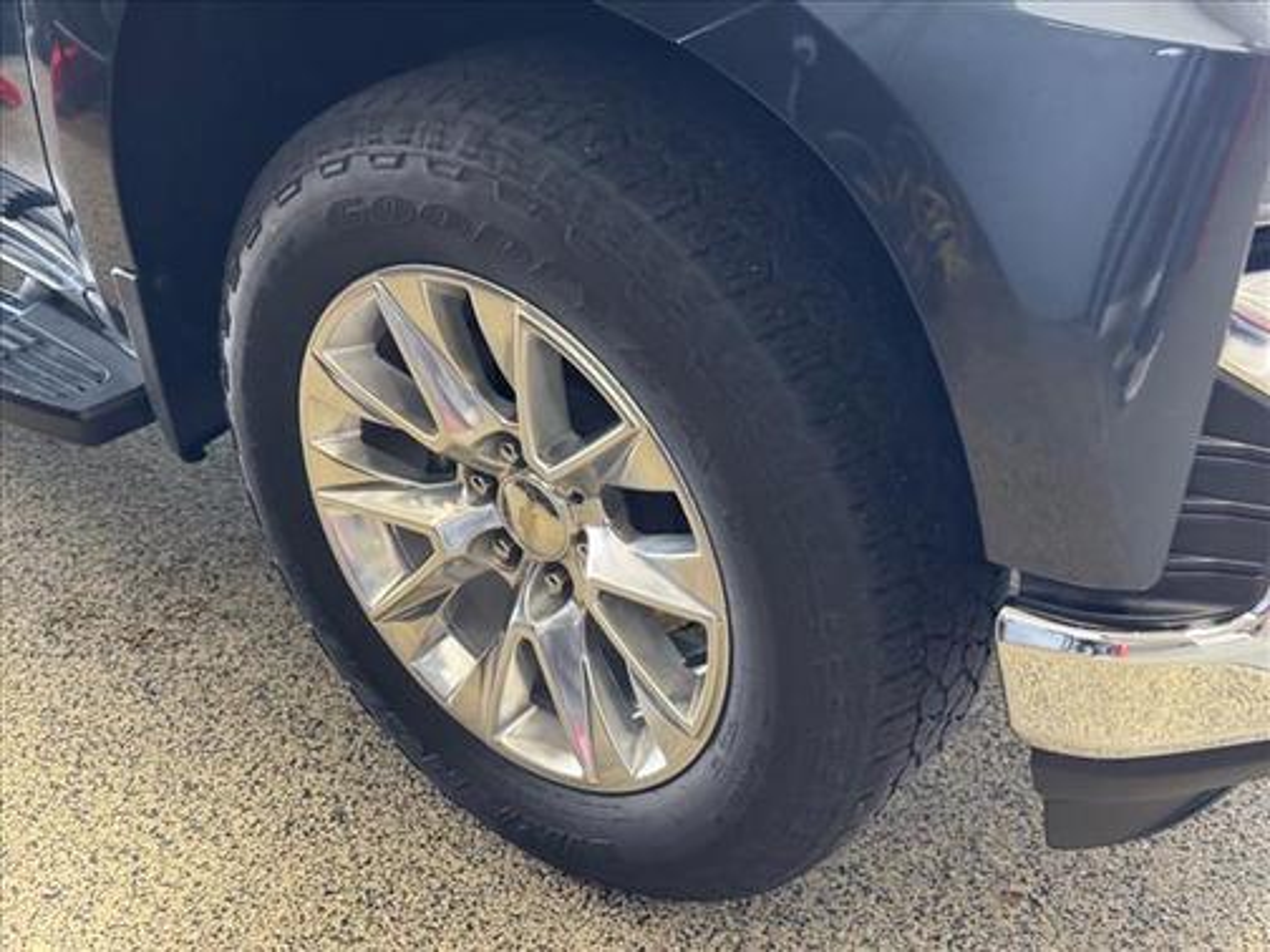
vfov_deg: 30.3
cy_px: 476
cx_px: 635
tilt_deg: -35.9
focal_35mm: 48
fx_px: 1761
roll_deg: -1.8
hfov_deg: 39.7
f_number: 1.78
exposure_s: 1/40
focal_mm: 6.76
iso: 250
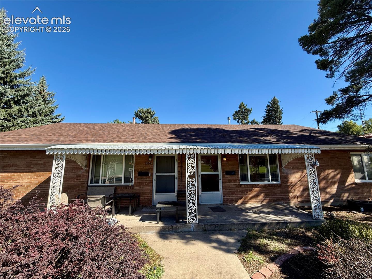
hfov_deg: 102.1
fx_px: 150
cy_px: 140
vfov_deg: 85.7
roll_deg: -0.5
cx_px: 186
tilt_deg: +9.7
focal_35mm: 14
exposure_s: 1/545
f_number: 2.2
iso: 64
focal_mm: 2.22
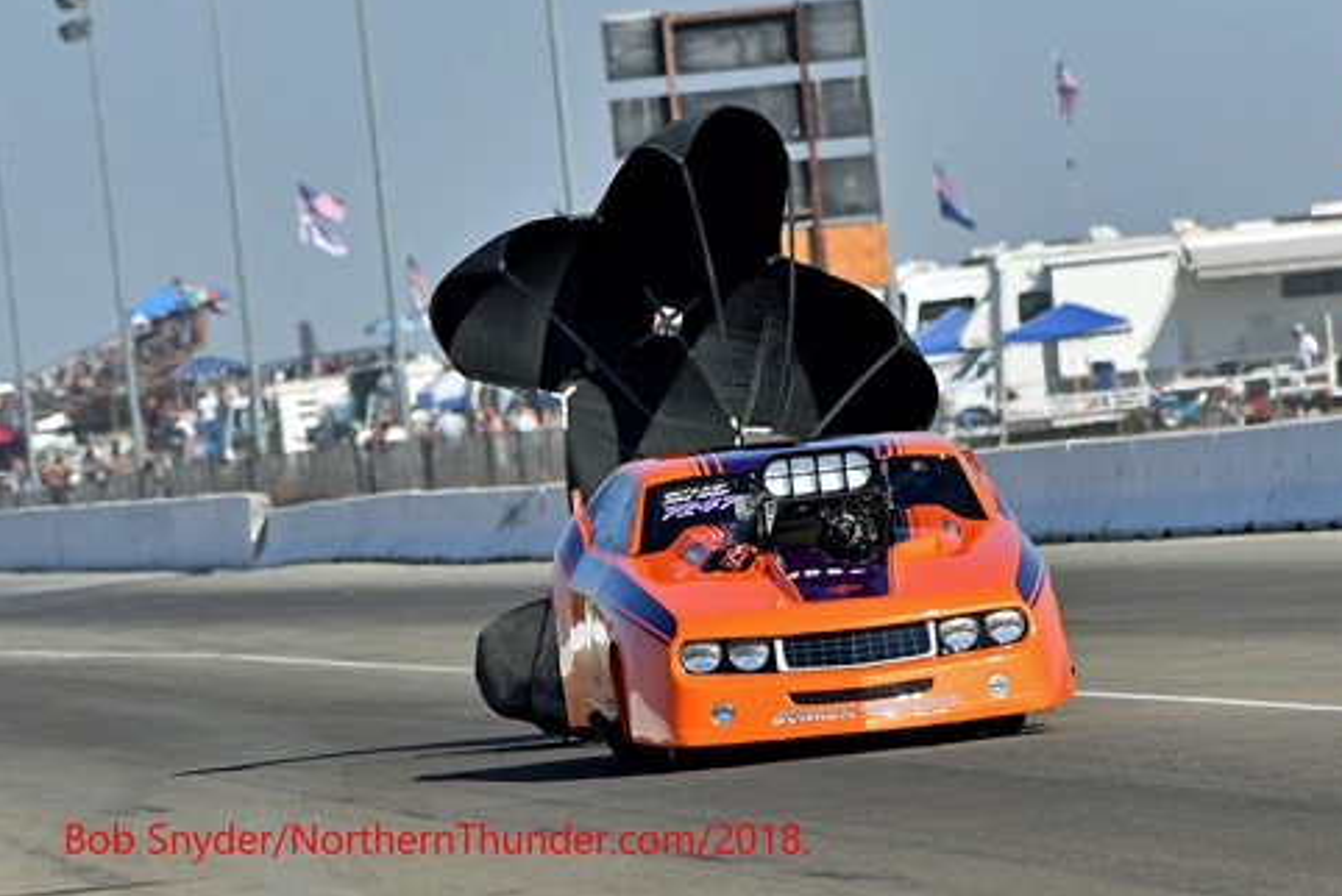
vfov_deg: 4.4
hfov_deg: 6.6
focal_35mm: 311
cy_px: 451
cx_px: 693
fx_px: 11600
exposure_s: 1/1250
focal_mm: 200
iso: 160
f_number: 5.6
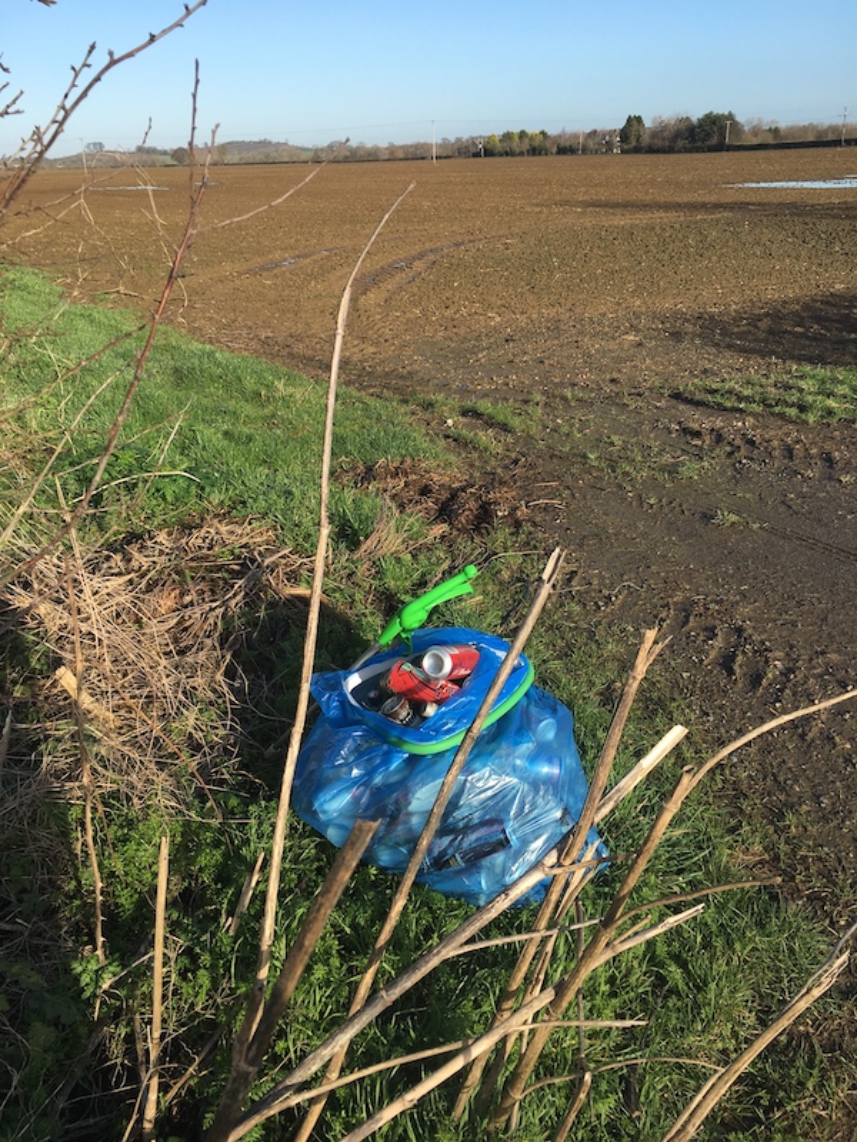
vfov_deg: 61.7
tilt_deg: -22.9
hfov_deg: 48.2
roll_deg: +2.6
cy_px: 571
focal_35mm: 29
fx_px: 957
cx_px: 428
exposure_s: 1/950
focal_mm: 4.15
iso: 25
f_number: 2.2
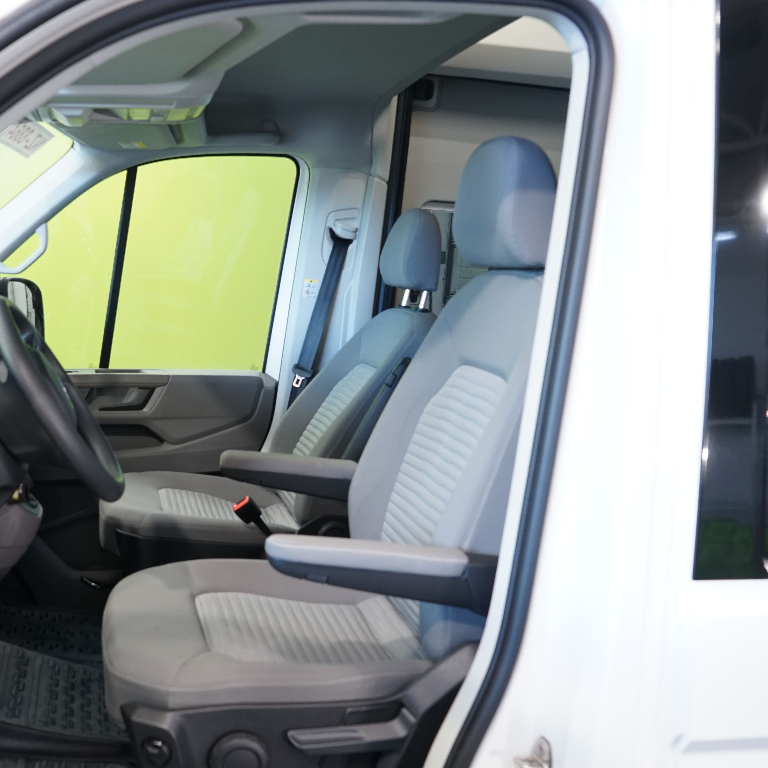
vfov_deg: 41.9
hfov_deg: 41.2
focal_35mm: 40
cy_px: 382
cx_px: 237
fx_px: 1004
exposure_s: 1/25
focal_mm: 31
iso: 800
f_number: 6.3
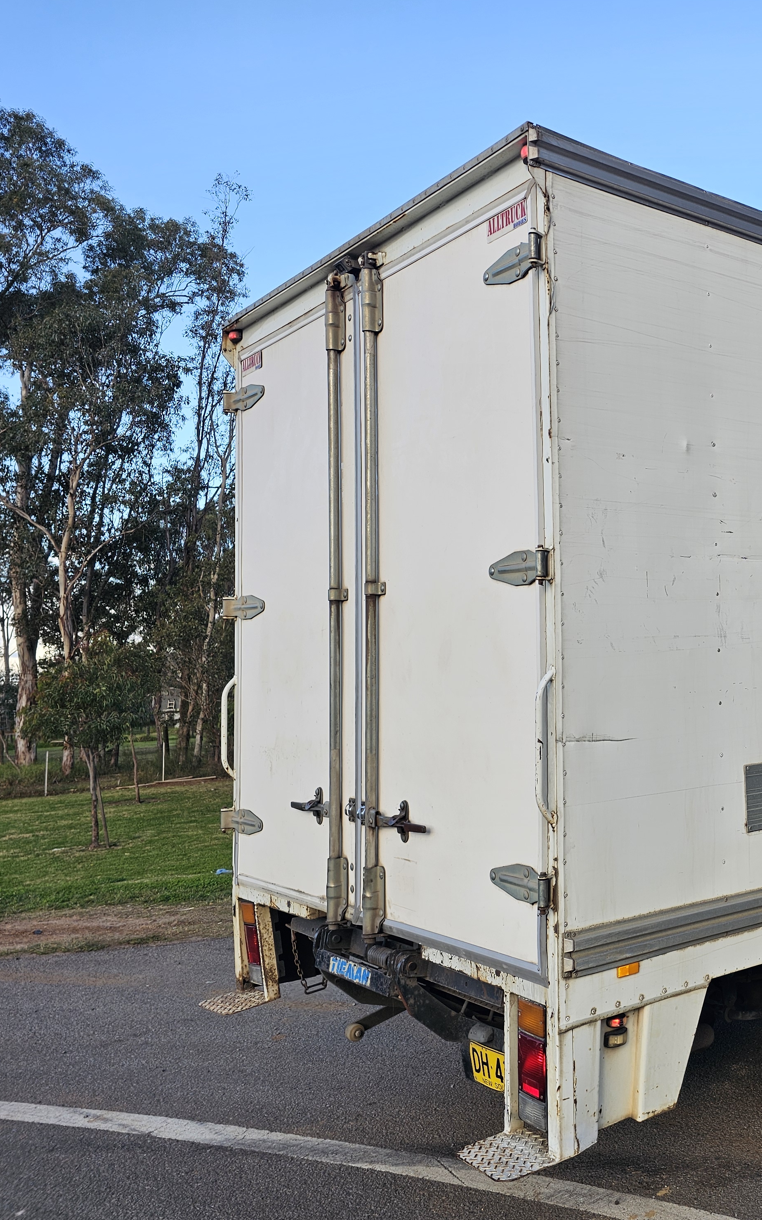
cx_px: 762
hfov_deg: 34.8
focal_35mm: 33
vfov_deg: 58.1
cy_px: 607
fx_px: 1096
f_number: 1.7
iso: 10
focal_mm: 6.3
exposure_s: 1/174
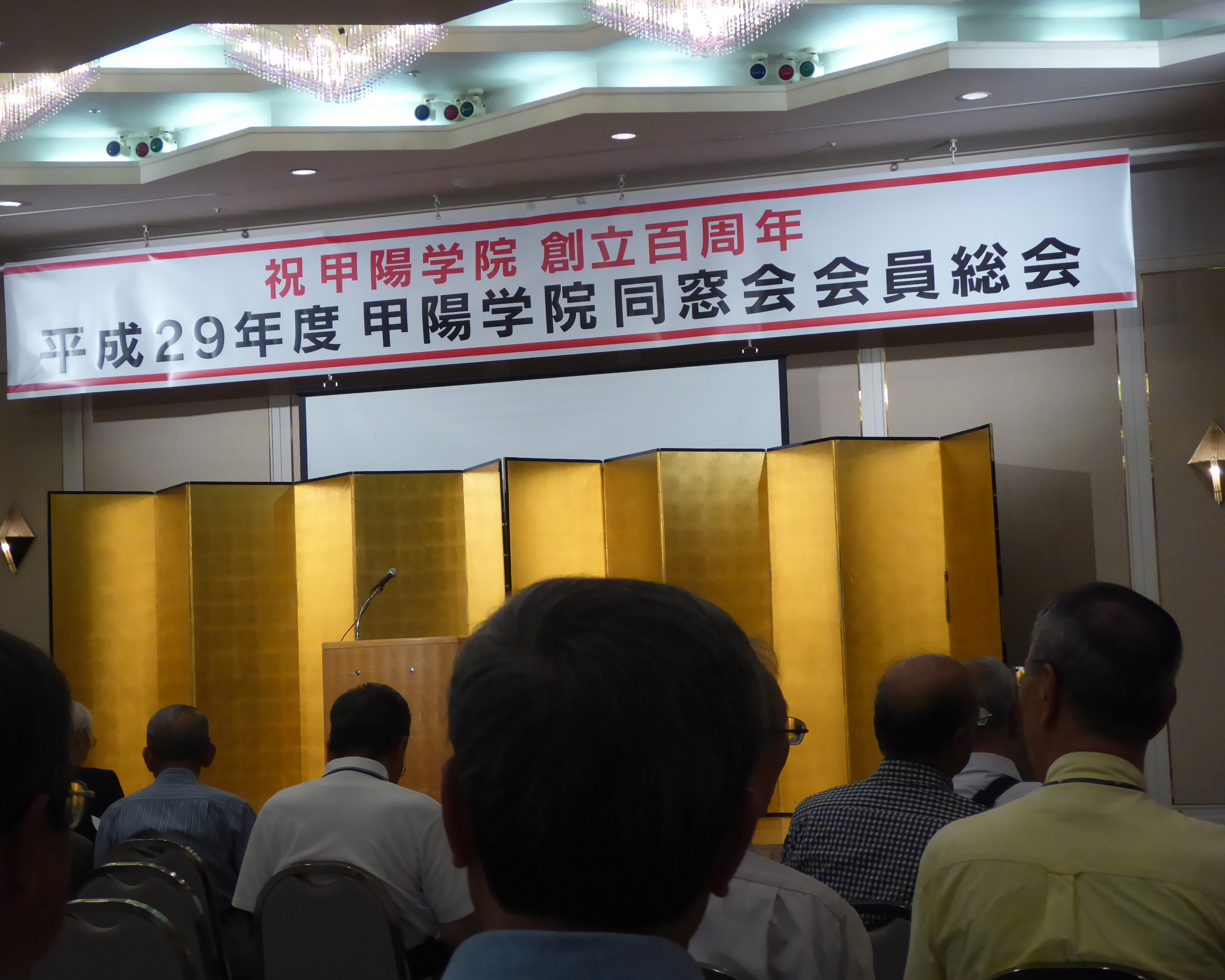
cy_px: 490
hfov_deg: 26.4
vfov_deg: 21.3
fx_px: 2610
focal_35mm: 72
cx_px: 576
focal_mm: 11.7
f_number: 4.4
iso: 400
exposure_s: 1/50
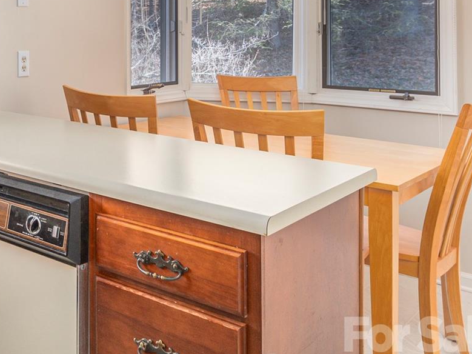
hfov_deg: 35.7
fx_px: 586
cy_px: 17
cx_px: -76
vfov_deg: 31.5
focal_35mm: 43
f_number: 7.1
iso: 320
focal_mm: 17
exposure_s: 1/80
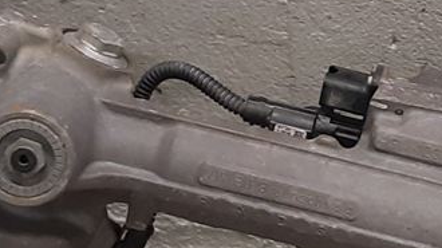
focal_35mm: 176
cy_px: 67
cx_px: 447
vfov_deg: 6.9
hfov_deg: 12.1
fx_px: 2061
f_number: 1.7
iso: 160
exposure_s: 1/50
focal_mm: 3.93
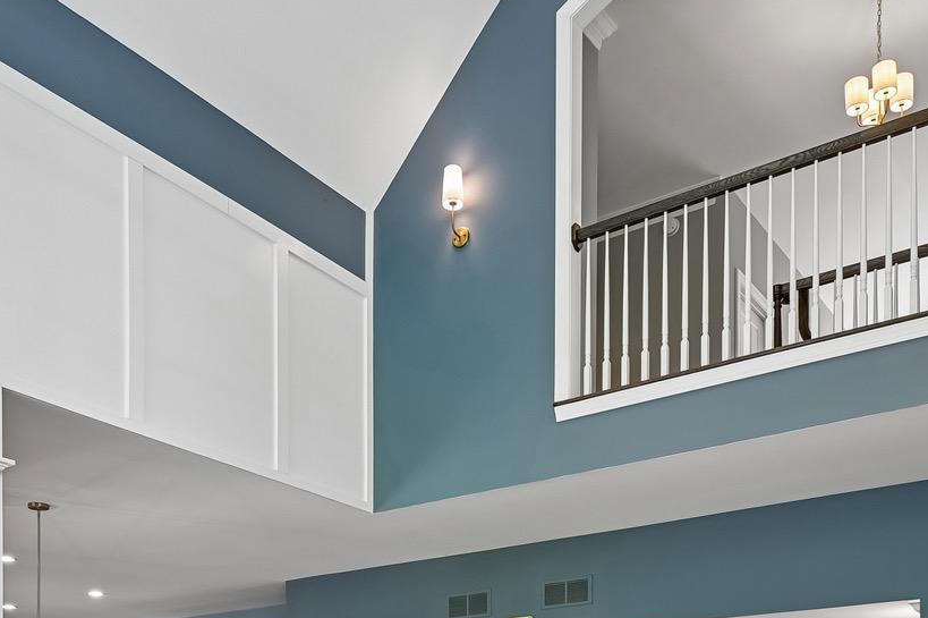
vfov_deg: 29.1
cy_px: 728
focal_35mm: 40
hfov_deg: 48.5
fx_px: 1030
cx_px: 445
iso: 100
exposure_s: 1/5
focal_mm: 16
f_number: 8
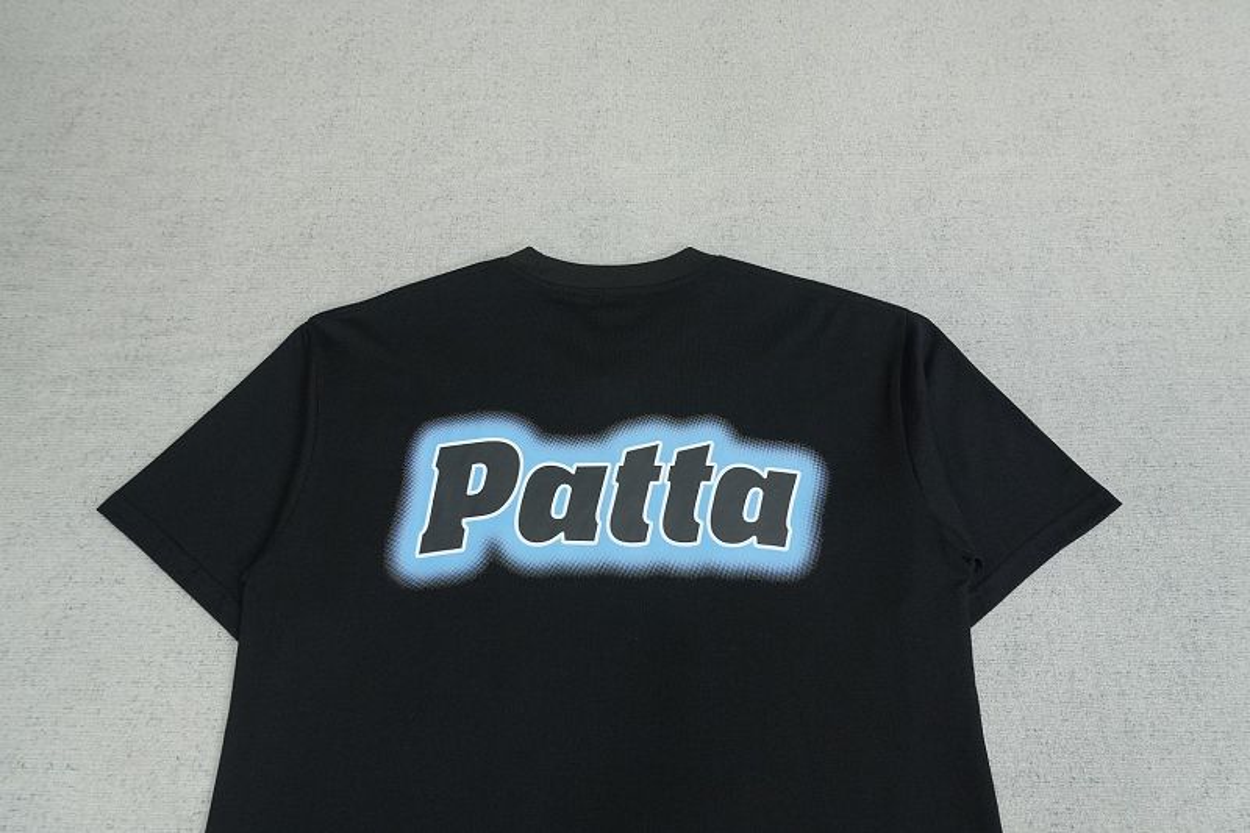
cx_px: 625
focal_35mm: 24
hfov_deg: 73.8
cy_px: 416
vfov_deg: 53.1
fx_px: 833
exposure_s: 1/160
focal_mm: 16
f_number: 8
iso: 1000
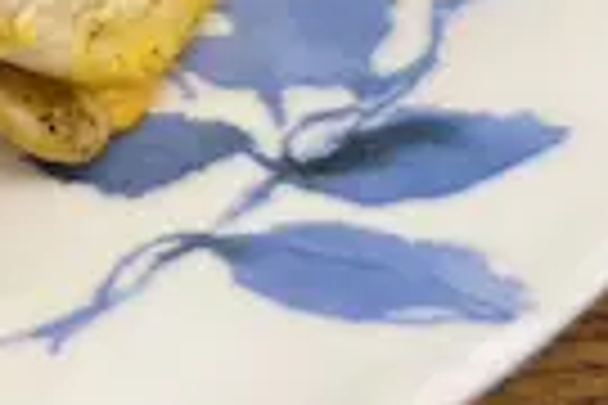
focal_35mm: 160
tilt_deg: -44.5
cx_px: -613
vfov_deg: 7.8
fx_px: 2702
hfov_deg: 11.5
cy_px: -630
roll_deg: -2.6
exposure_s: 1/120
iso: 50
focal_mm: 5.7
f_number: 1.5
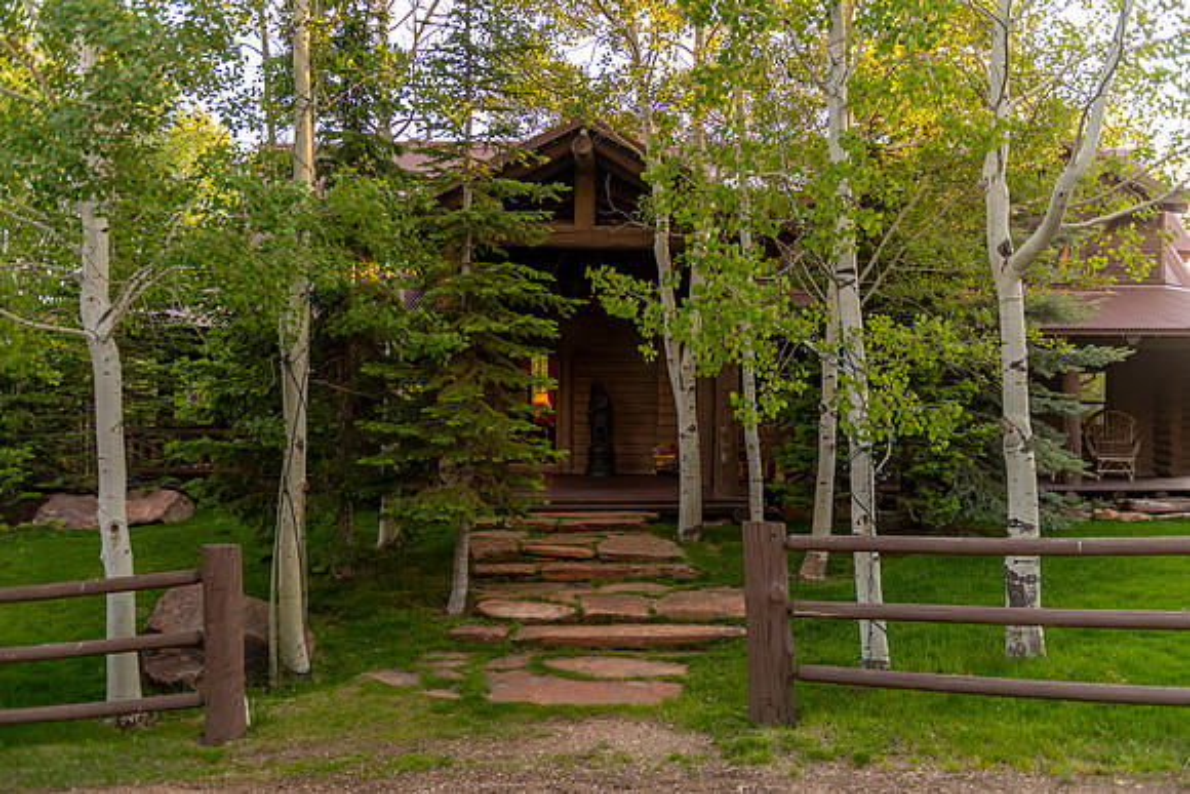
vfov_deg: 42.3
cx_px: 595
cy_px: 397
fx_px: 1025
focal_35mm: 31
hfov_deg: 60.3
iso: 400
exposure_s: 1/160
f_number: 2.8
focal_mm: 31
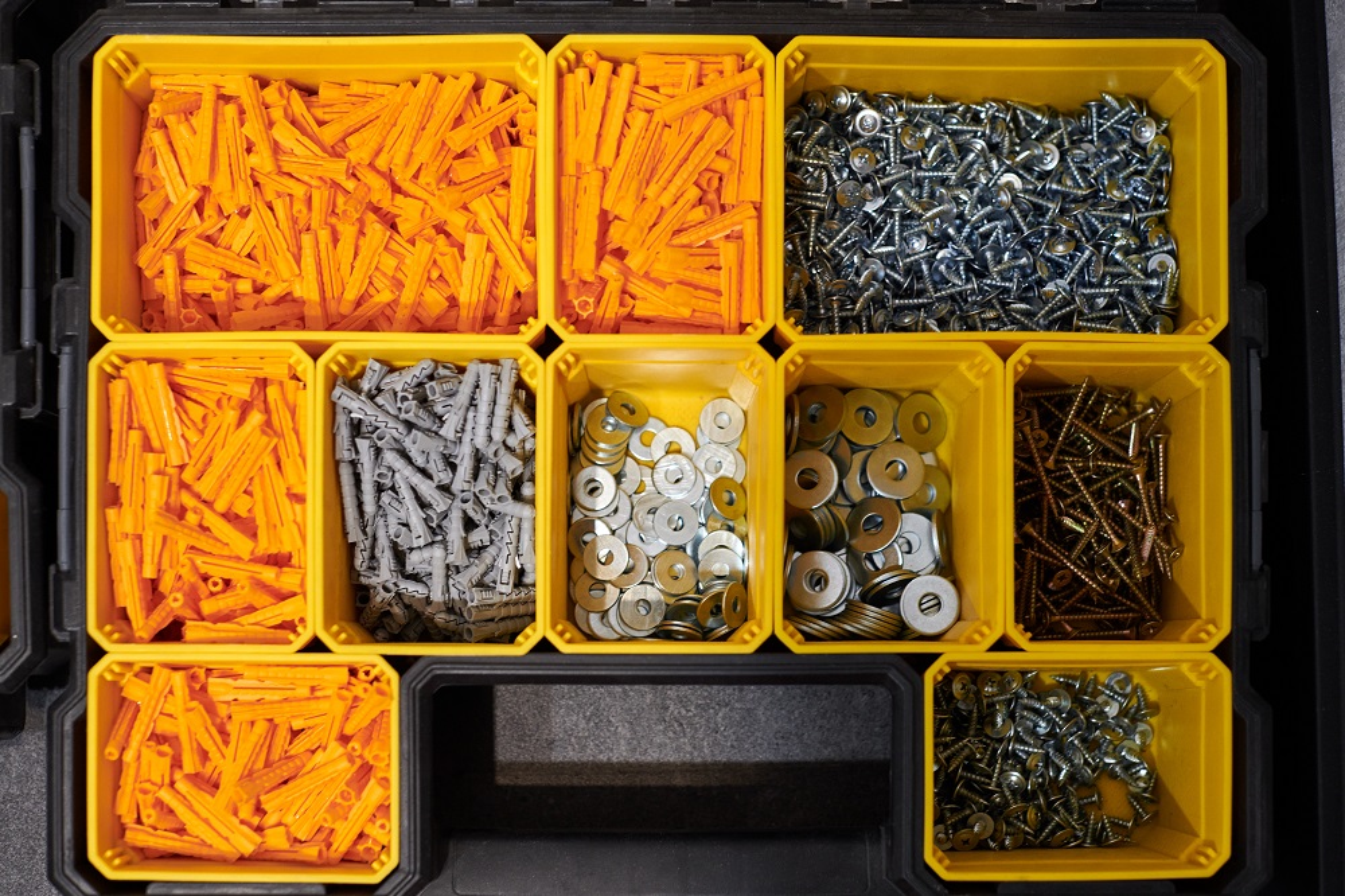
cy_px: 448
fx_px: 1867
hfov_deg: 39.6
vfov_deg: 27.0
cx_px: 672
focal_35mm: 50
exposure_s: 1/80
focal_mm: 50
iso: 640
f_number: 3.2
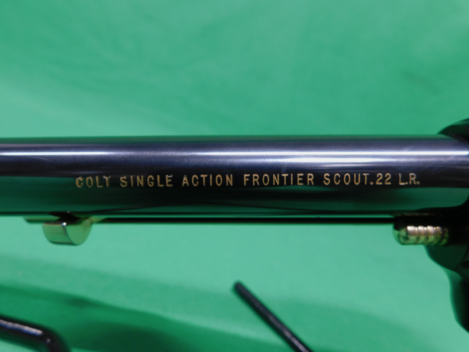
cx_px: 234
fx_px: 312
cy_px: 176
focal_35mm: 23
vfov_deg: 58.9
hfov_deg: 73.9
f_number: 3
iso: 125
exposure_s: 1/30
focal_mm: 4
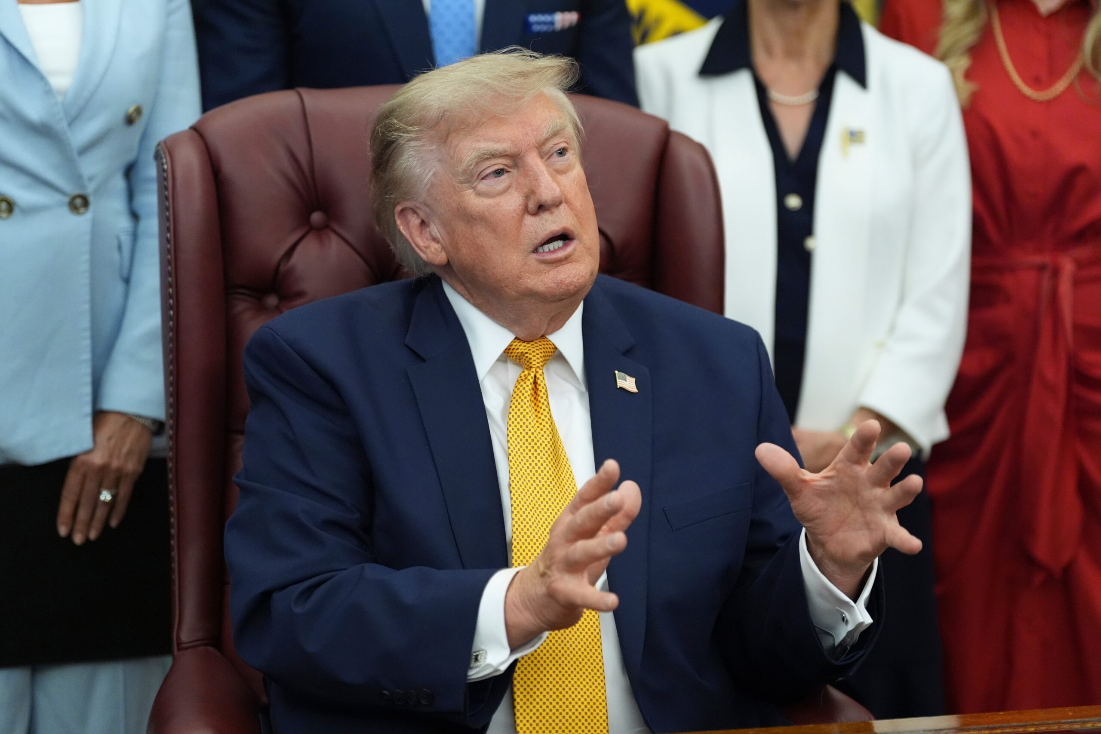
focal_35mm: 115
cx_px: 550
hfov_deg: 17.8
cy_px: 367
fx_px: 3517
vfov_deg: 11.9
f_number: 2.8
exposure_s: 1/400
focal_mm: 115
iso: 4000
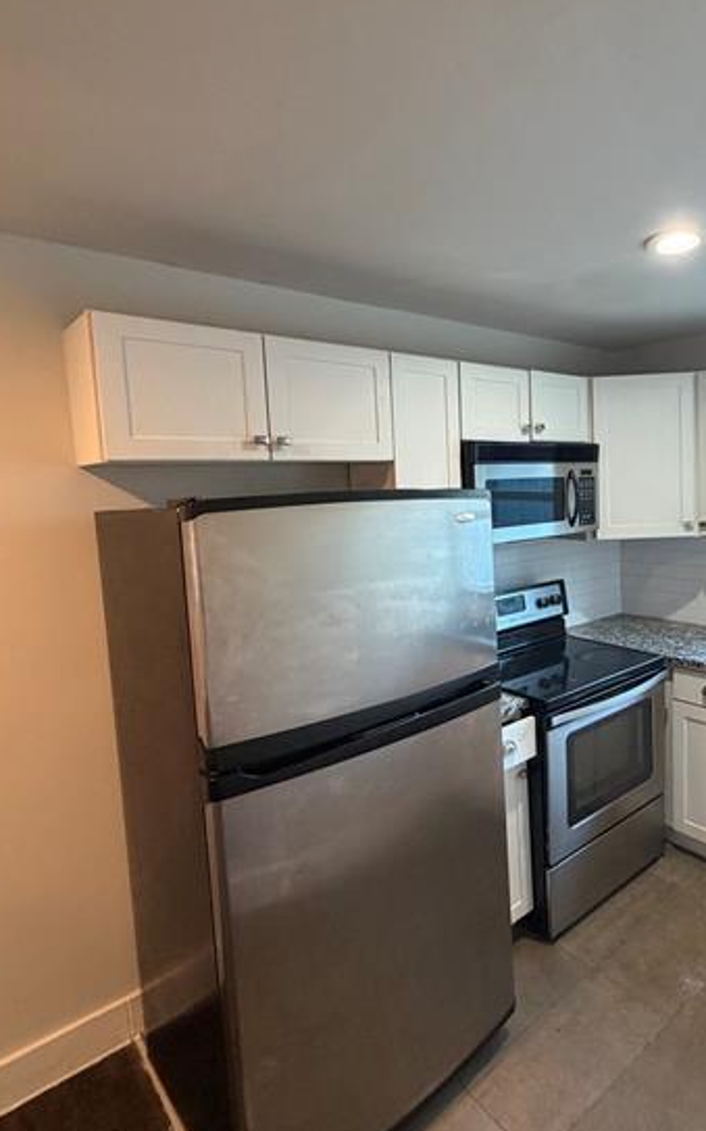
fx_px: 647
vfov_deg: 82.3
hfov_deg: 55.1
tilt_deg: -5.9
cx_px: 510
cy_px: 546
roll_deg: +0.7
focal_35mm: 21
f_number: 2.2
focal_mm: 2.22
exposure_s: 1/60
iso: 250
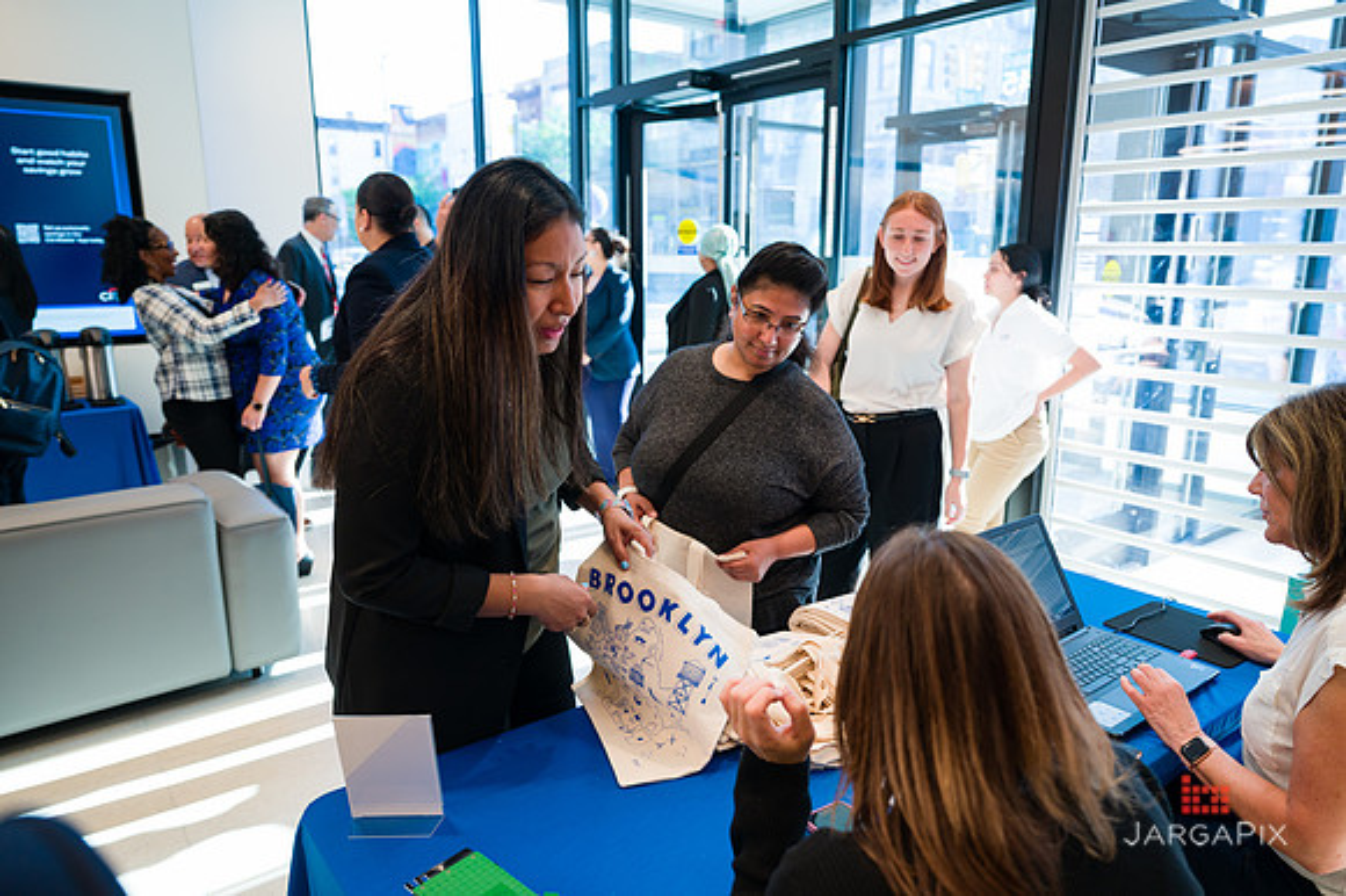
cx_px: 673
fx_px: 903
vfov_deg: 52.7
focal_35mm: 24
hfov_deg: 73.4
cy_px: 448
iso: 500
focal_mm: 24
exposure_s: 1/200
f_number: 3.2
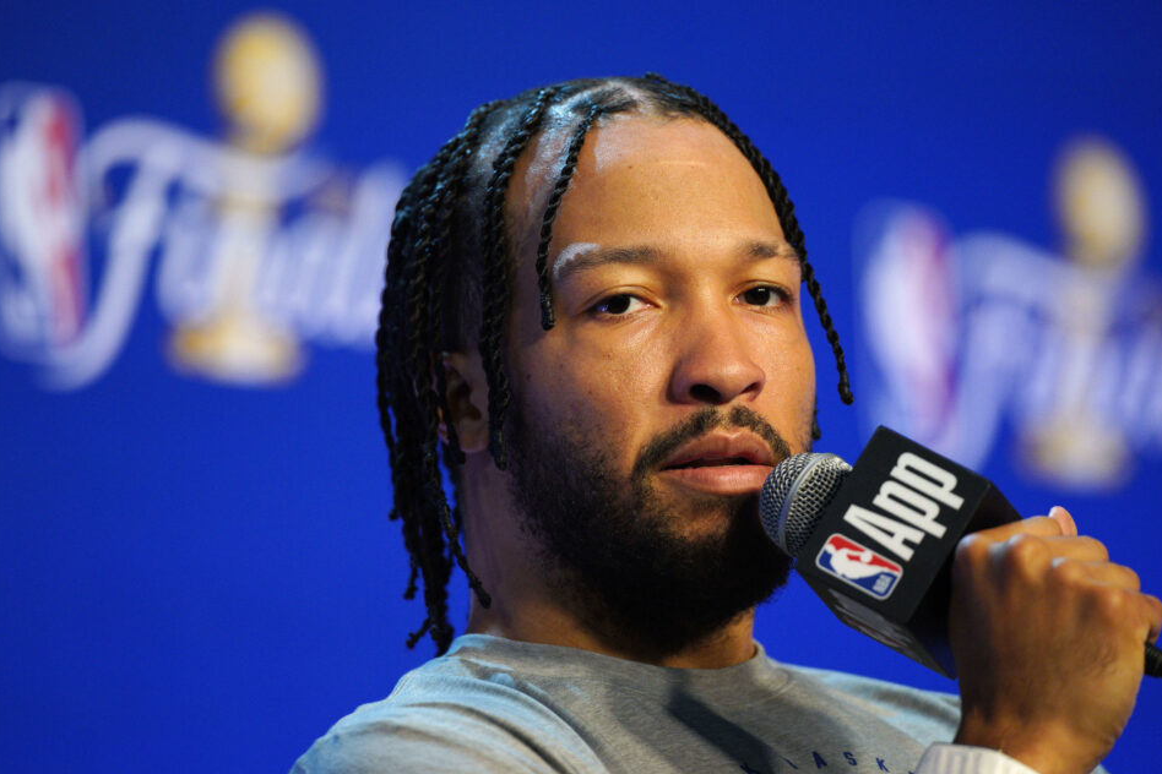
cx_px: 582
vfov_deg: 4.2
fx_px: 10457
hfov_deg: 6.4
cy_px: 408
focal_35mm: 324
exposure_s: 1/320
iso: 1600
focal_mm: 300
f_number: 2.8
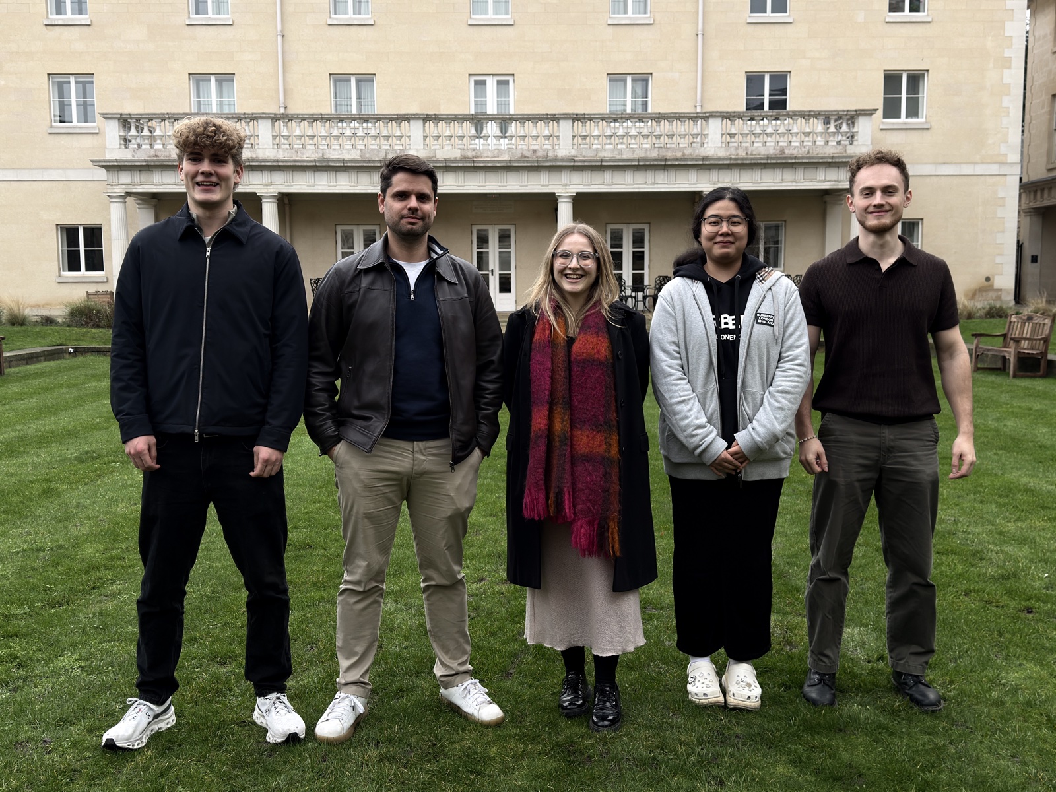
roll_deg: +0.3
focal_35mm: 35
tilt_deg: -6.7
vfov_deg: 40.7
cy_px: 396
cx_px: 528
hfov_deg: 52.6
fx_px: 1068
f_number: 1.78
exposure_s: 1/351
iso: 80
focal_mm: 6.76
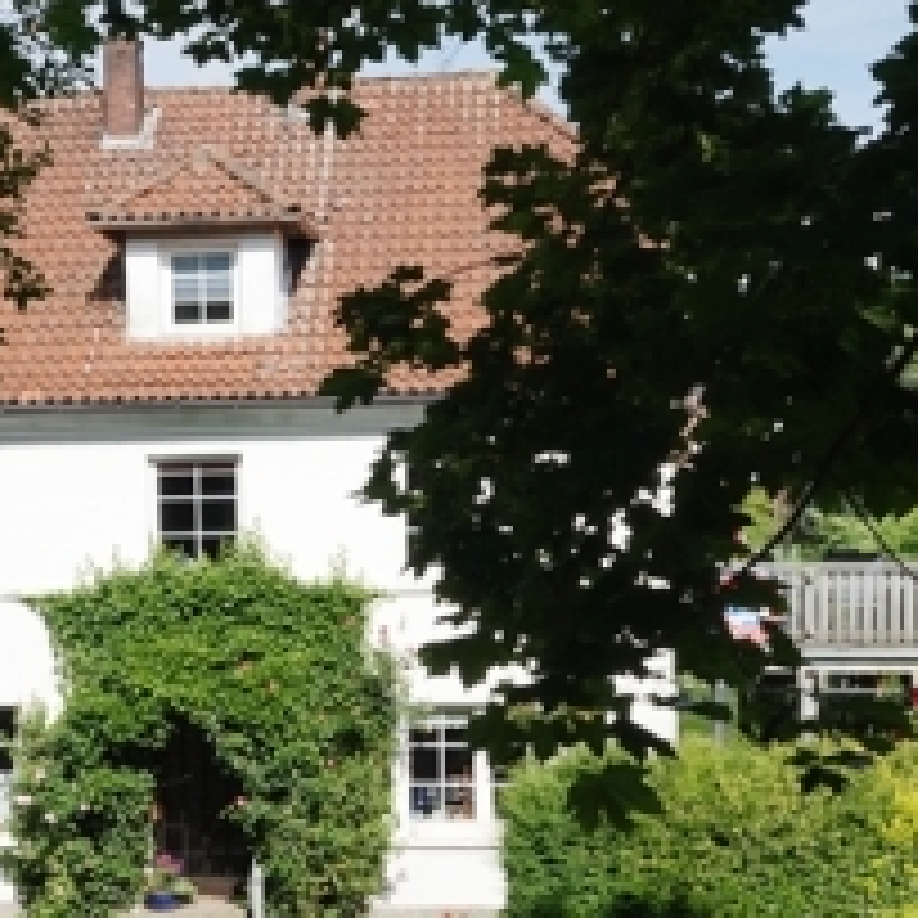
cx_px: 259
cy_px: 612
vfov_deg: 30.9
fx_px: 1650
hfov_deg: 30.7
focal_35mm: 55
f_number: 8
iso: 100
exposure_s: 1/250
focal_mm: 11.03
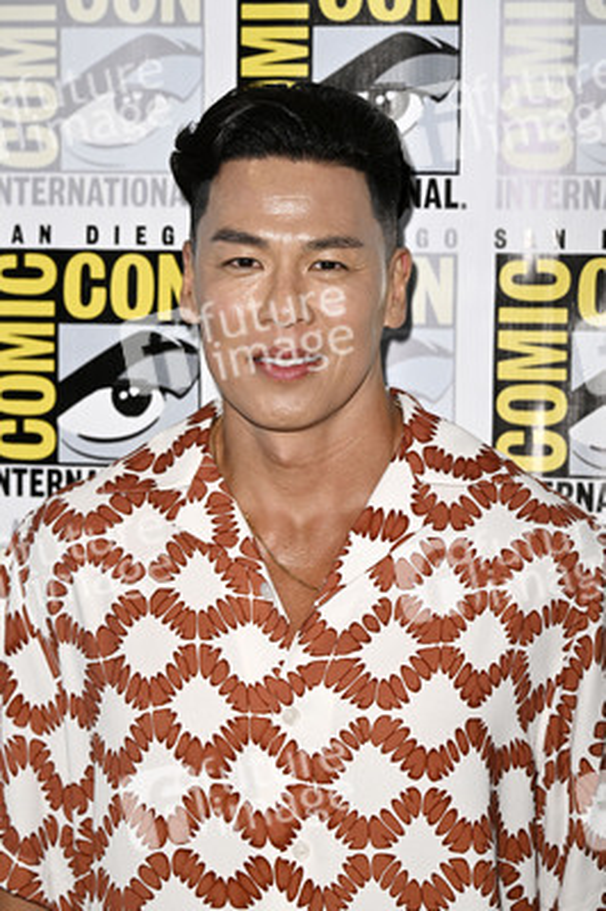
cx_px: 303
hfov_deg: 14.4
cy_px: 456
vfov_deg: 21.5
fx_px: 2403
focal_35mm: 95
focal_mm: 95
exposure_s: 1/250
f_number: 5.6
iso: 1250
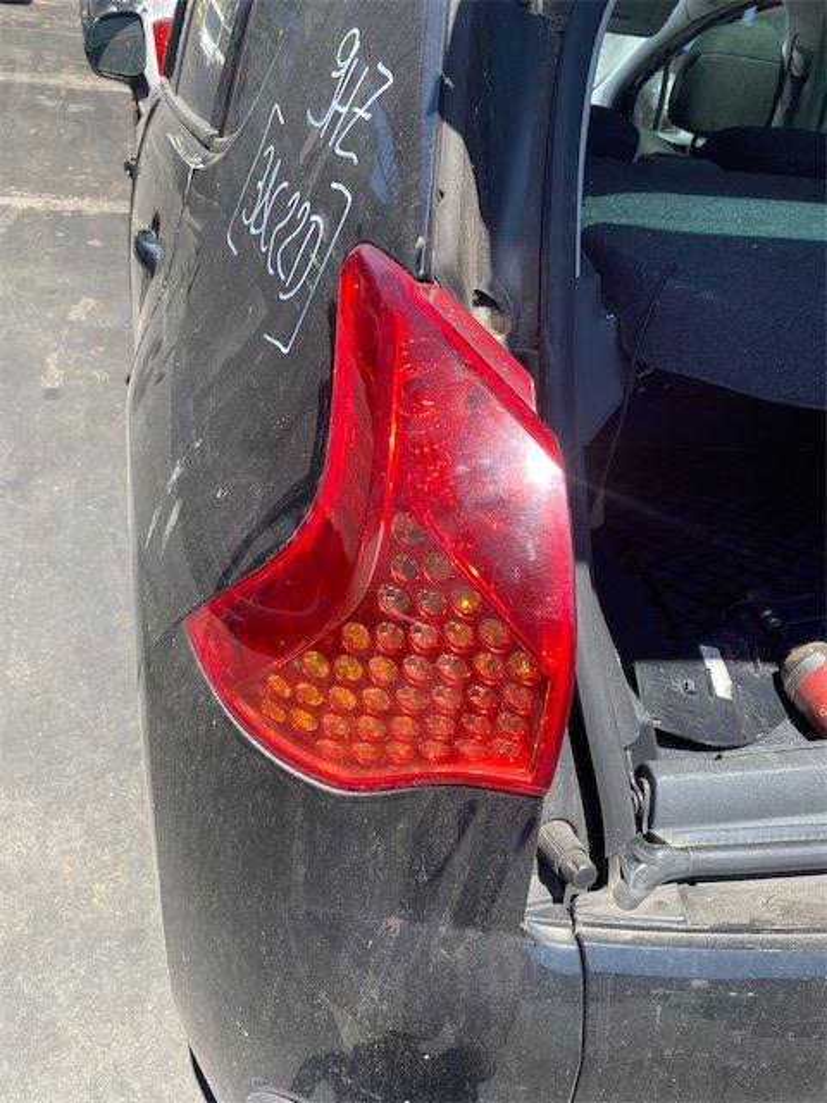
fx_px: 828
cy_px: 552
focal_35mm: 26
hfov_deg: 53.1
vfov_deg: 67.3
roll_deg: -11.1
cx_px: 414
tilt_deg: -32.9
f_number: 1.8
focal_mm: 4.25
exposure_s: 1/504
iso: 32
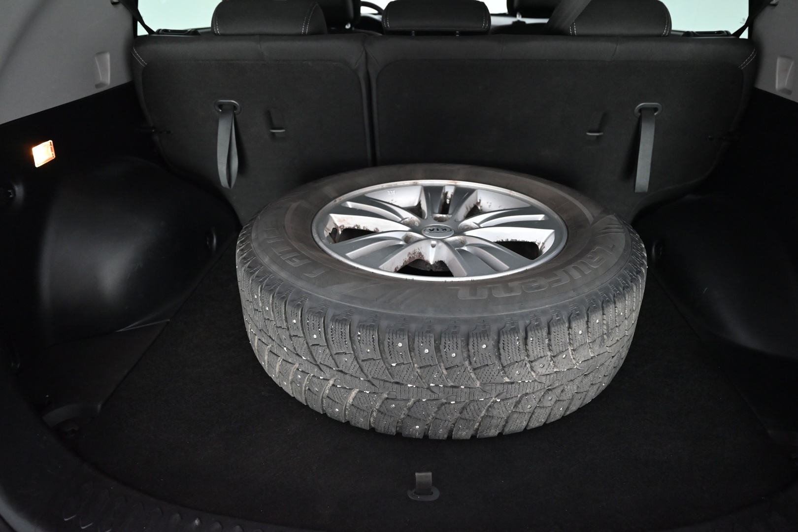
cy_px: 266
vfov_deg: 53.1
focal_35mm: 24
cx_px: 399
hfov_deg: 73.7
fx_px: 532
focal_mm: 24
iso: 4500
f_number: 4
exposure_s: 1/60
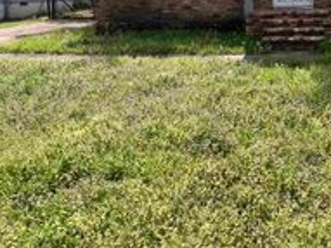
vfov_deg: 38.0
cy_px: 11
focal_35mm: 34
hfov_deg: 48.9
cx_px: 291
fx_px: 325
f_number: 1.8
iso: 25
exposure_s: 1/889
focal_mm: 1.57
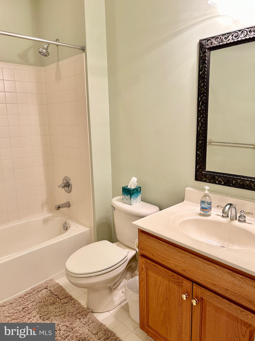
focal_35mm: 26
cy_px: 170
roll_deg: +2.4
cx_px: 128
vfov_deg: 67.3
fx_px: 255
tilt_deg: -11.1
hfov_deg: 53.1
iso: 125
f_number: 1.5
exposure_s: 1/60
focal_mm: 5.7
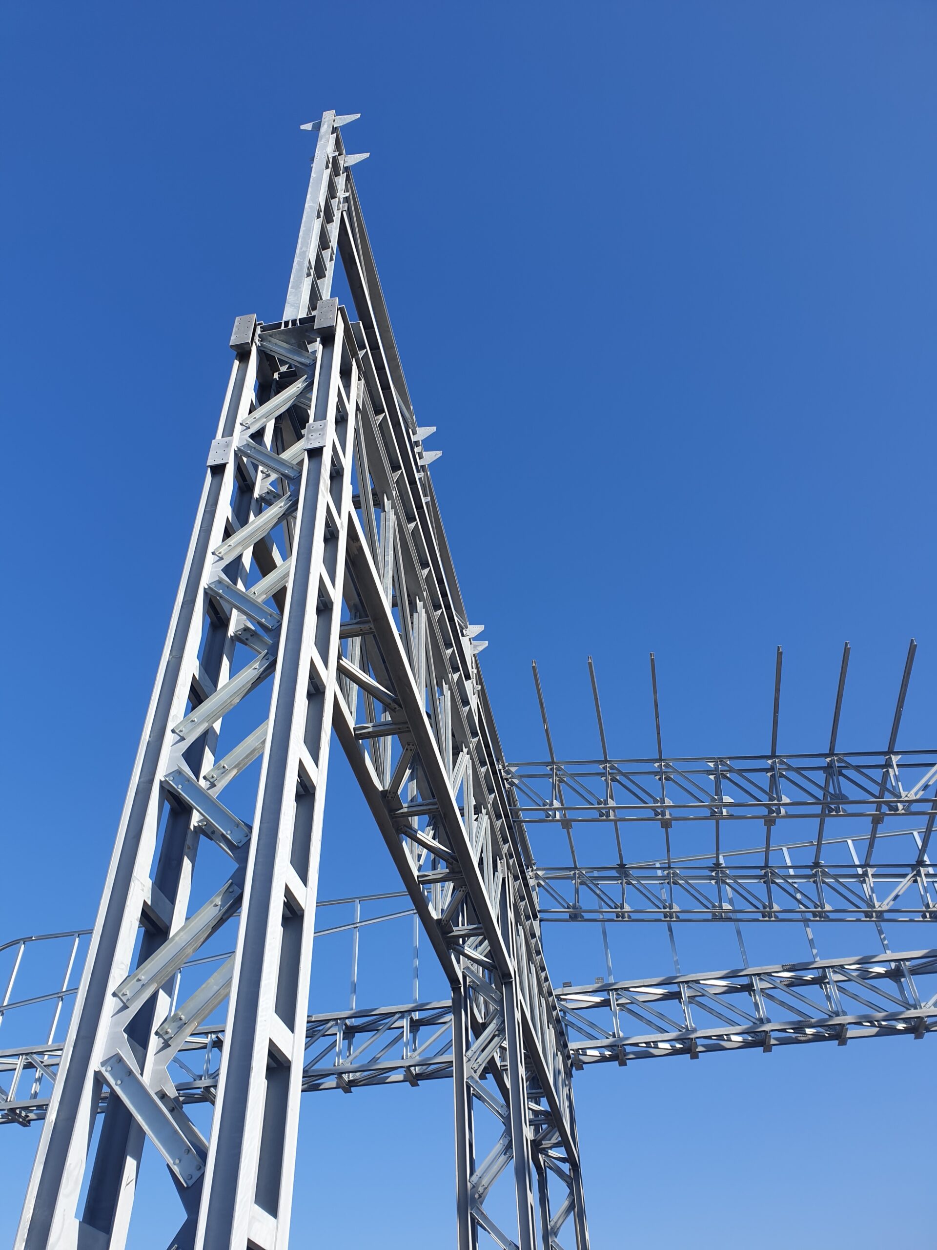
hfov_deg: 53.1
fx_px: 938
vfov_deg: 67.3
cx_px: 468
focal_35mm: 26
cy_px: 625
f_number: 2.4
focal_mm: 4.3
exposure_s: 1/1133
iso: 50
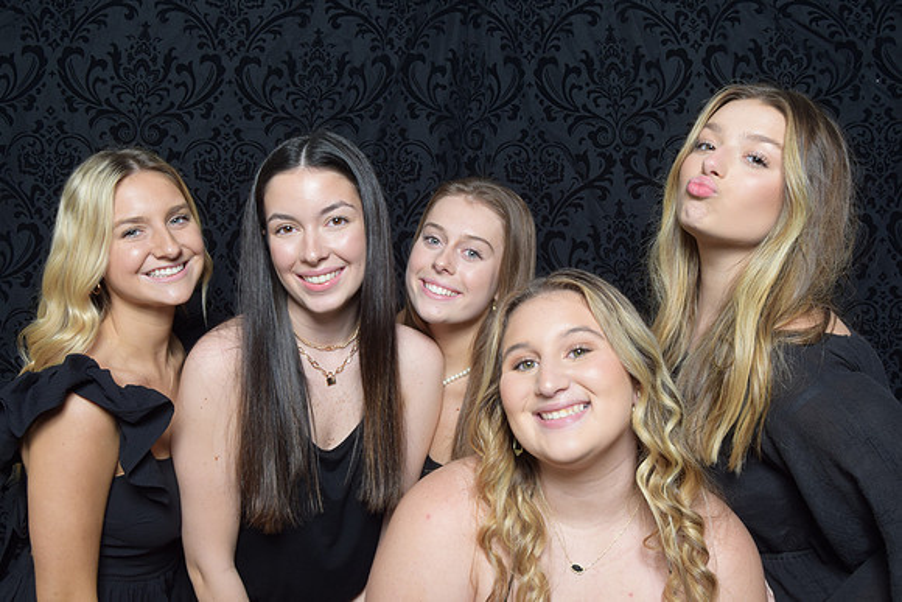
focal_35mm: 39
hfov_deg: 49.5
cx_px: 451
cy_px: 301
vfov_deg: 34.2
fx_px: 977
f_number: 20
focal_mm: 26
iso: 500
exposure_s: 1/60
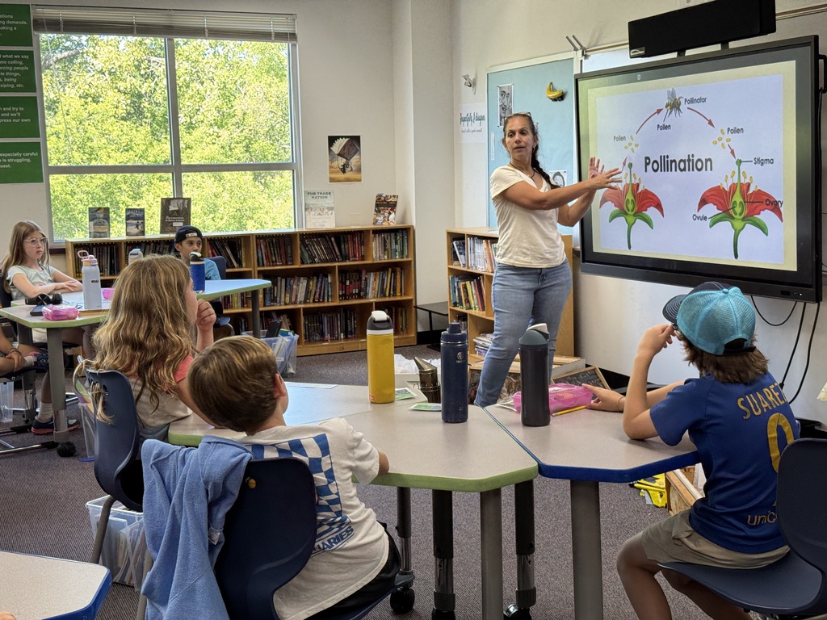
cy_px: 310
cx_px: 414
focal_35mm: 48
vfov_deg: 30.3
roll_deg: +1.6
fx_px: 1147
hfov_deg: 39.7
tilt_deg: -9.1
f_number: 1.78
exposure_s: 1/120
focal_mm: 6.76
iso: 80
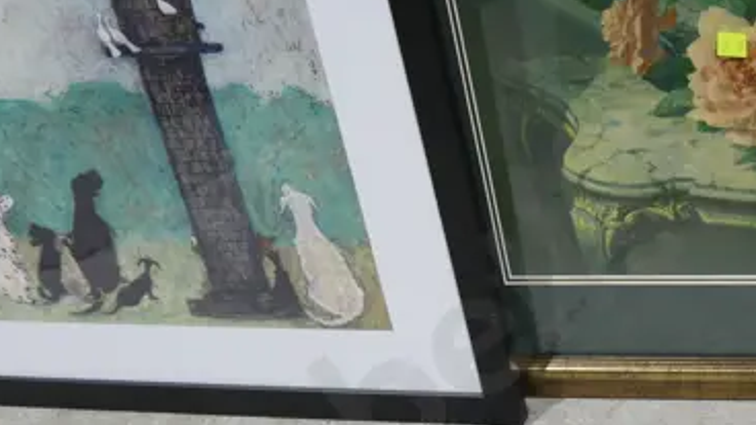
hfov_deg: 23.6
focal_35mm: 85
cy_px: 100
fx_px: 1704
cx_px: 807
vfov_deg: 14.2
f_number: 3.5
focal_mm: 14
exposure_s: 1/60
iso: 200
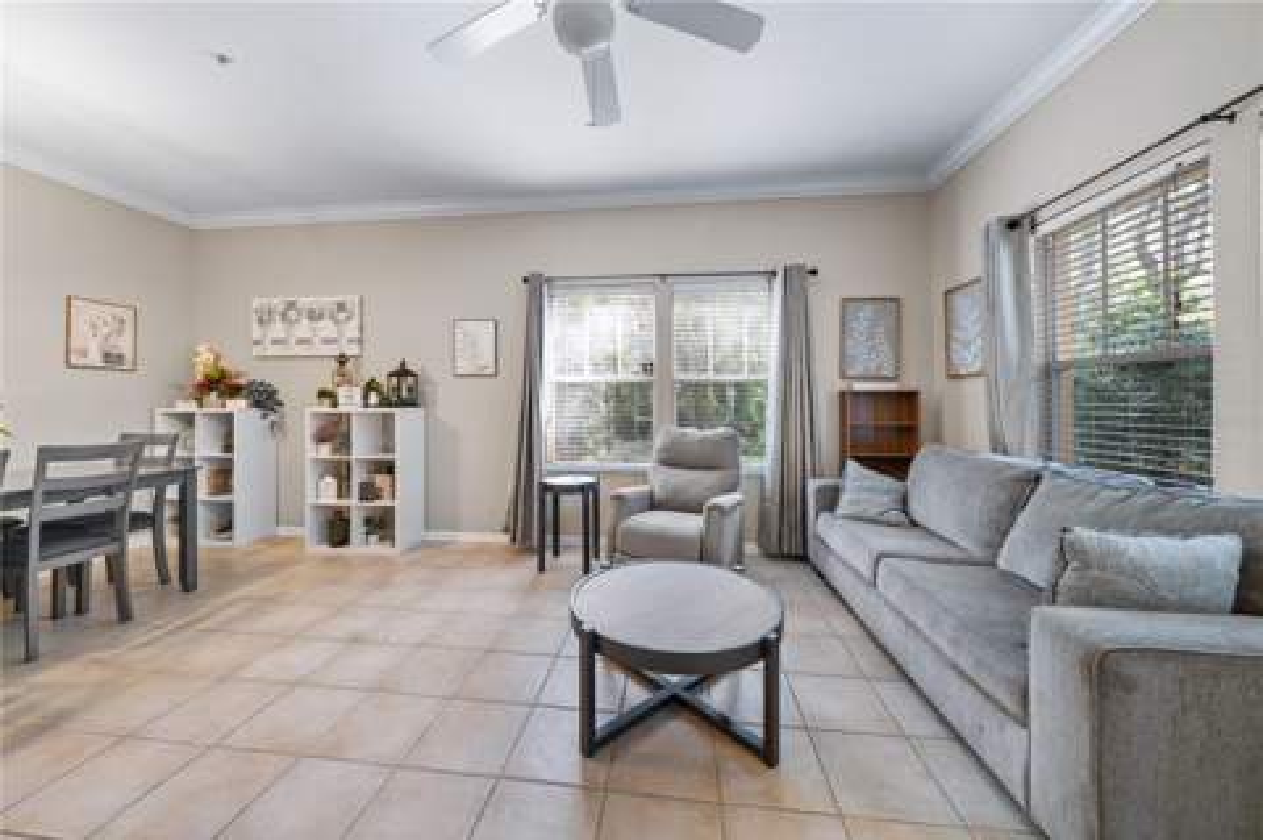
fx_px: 421
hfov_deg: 112.7
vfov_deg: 89.9
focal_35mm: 12
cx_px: 632
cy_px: 420
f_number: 8
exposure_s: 1
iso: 200
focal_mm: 12
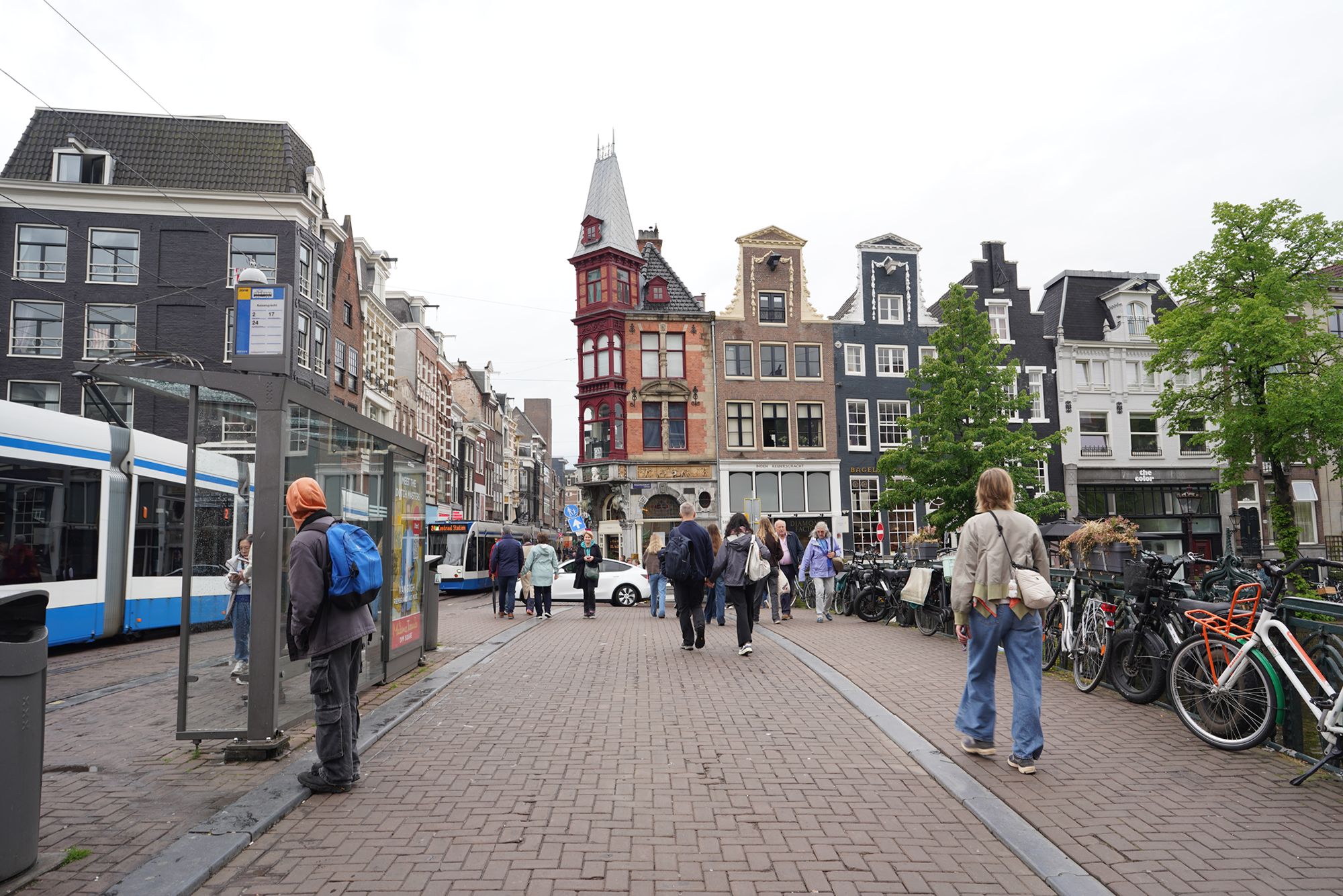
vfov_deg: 53.1
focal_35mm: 24
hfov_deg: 73.7
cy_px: 448
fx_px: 895
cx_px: 672
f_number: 8
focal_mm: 24
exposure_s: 1/100
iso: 100
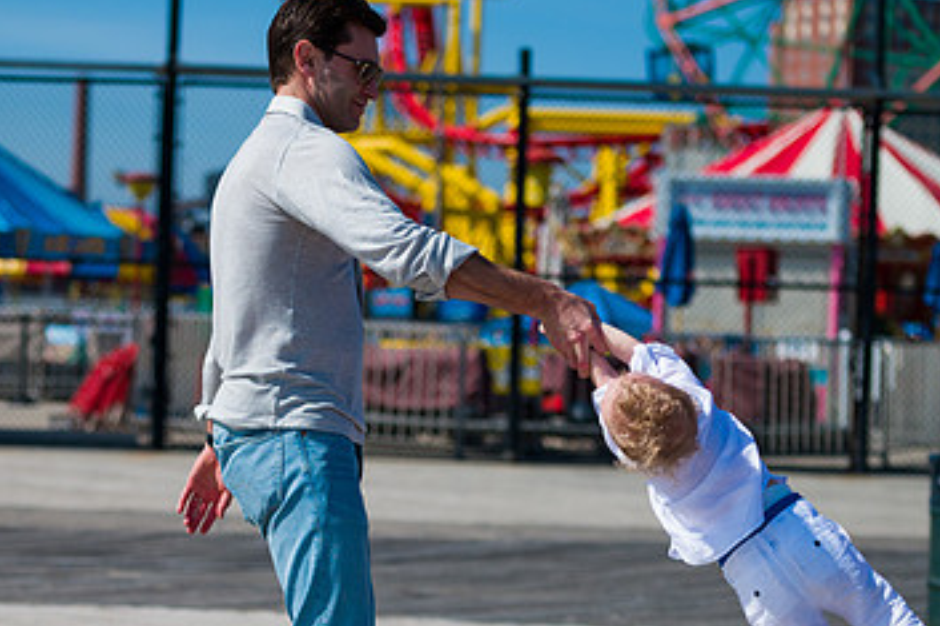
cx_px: 402
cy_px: 373
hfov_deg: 17.8
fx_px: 3001
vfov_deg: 11.9
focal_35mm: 115
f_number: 3.2
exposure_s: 1/6400
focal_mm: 70
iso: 200
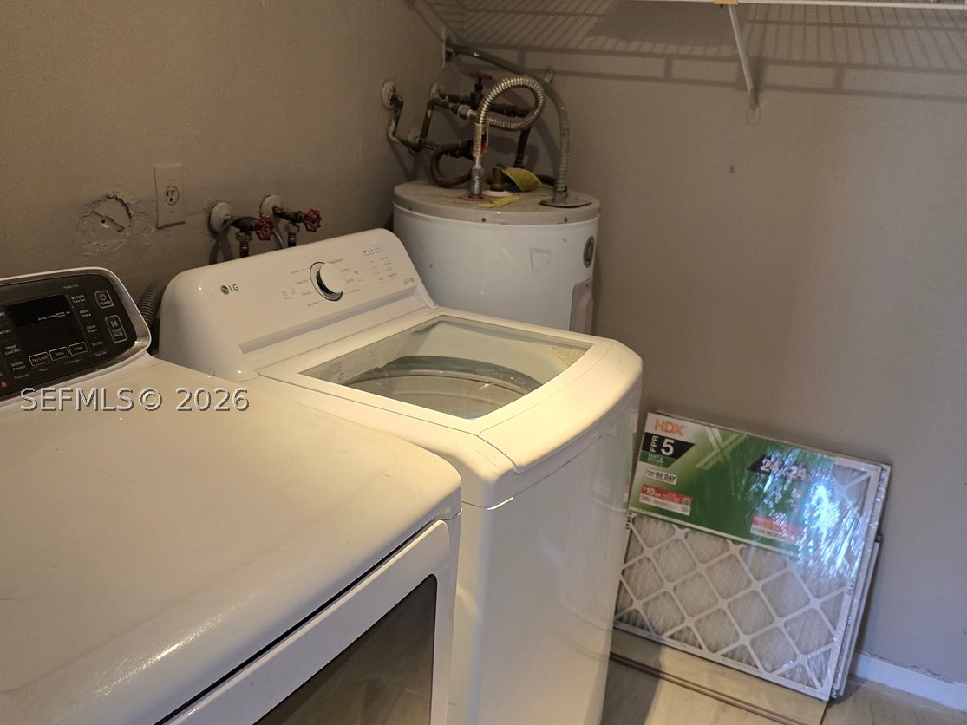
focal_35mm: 33
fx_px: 922
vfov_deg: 42.9
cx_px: 514
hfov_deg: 55.3
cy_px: 399
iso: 500
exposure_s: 1/120
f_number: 1.7
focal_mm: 6.3
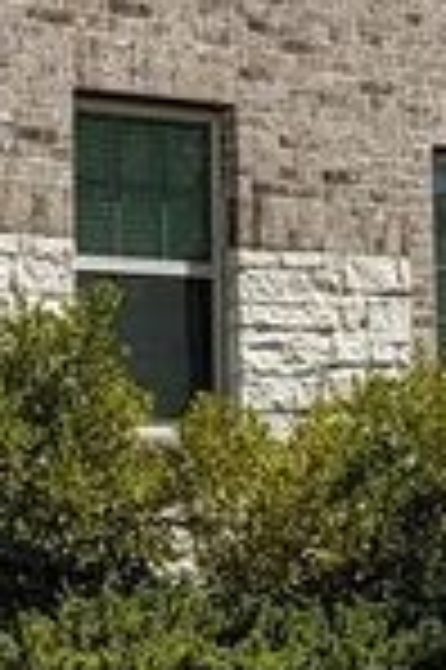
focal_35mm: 100
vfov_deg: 20.4
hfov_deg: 13.1
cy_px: 337
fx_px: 1863
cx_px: -153
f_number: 2.2
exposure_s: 1/1017
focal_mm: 2.22
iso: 20
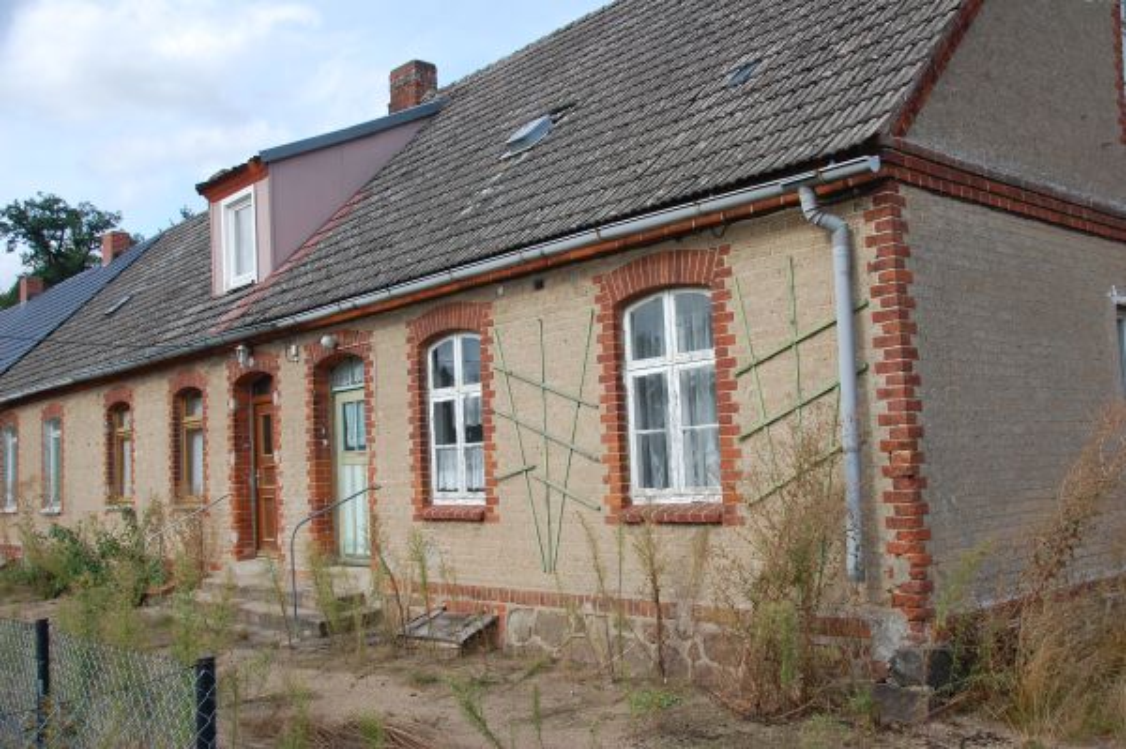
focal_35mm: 33
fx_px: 1031
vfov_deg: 39.9
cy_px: 374
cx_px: 563
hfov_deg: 57.3
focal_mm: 22
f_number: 8
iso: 200
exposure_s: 1/250
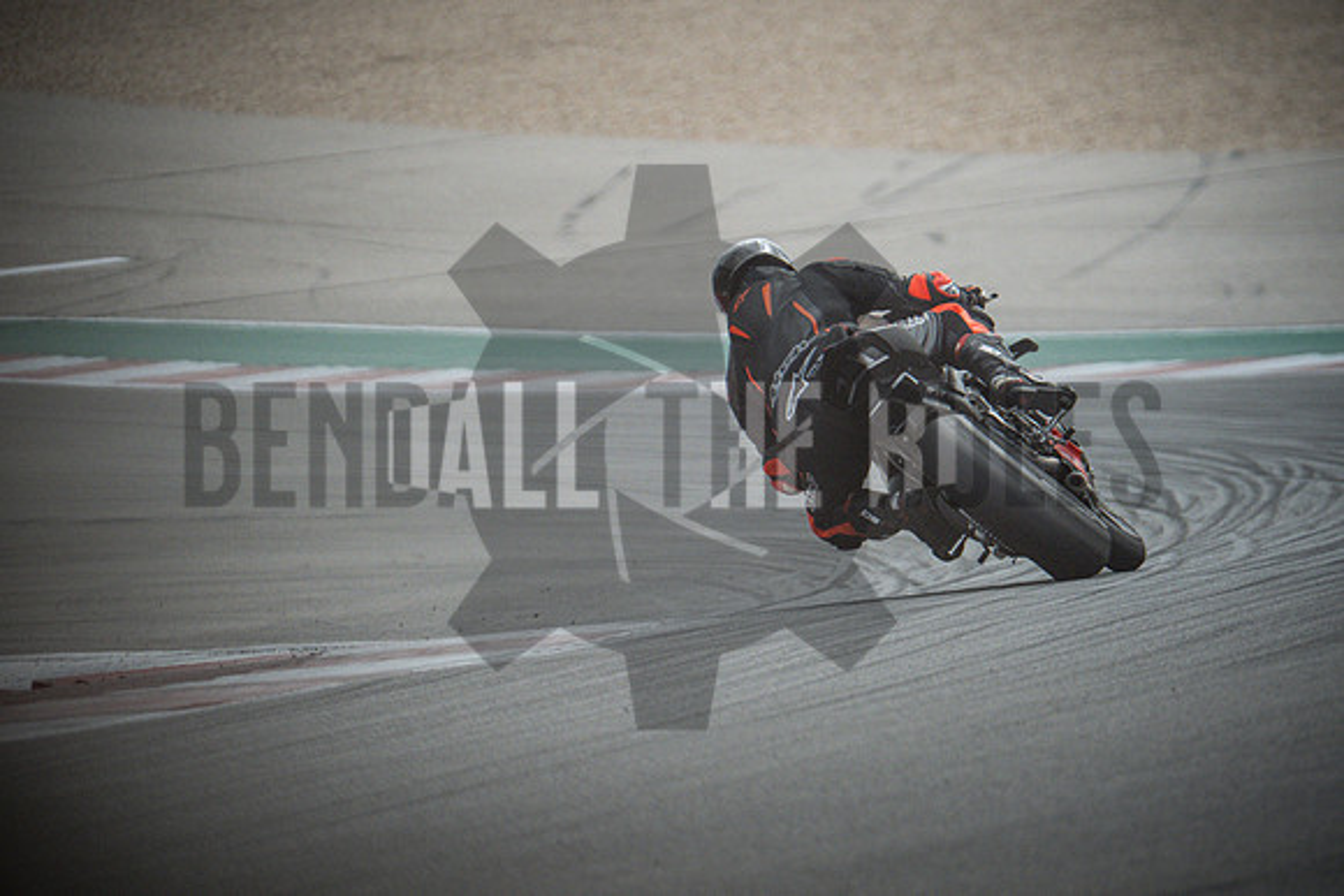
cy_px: 448
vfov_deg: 2.3
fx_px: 22404
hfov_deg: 3.4
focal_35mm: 600
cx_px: 672
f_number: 5.6
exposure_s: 1/2500
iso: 2500
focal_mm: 400
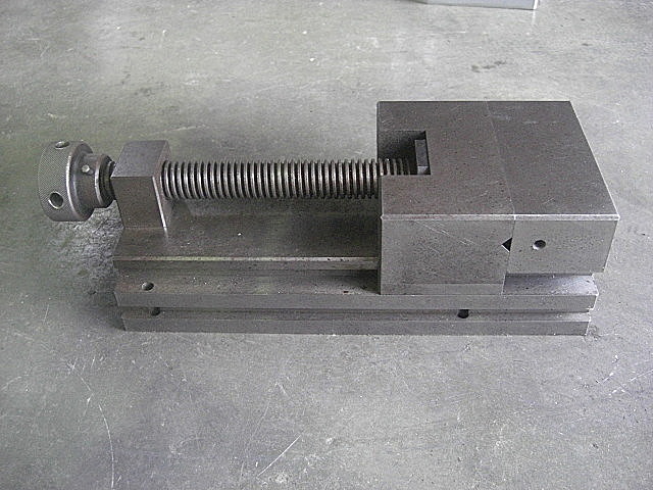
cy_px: 245
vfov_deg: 37.7
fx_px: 717
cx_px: 326
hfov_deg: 49.0
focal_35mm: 38
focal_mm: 7.9
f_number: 2.8
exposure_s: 1/25
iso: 800
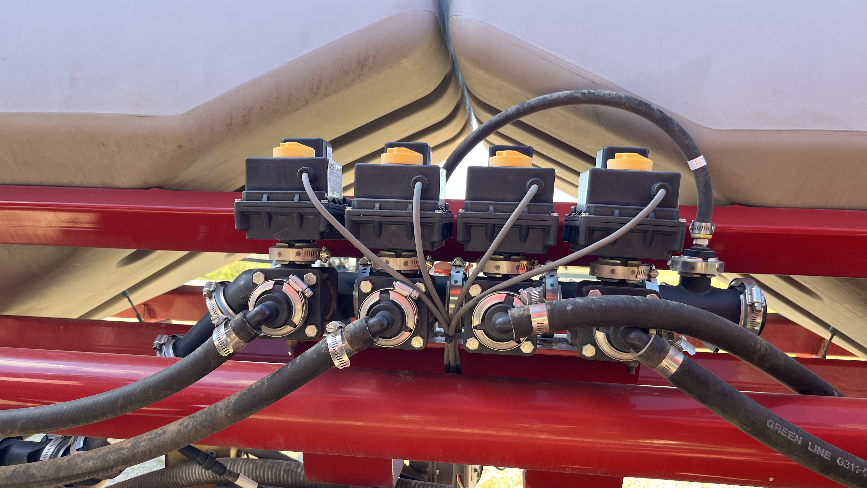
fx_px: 667
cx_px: 429
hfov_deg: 66.1
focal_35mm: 29
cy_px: 325
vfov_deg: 39.7
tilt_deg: -5.6
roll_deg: -2.3
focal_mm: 5.1
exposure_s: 1/154
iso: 50
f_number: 1.6
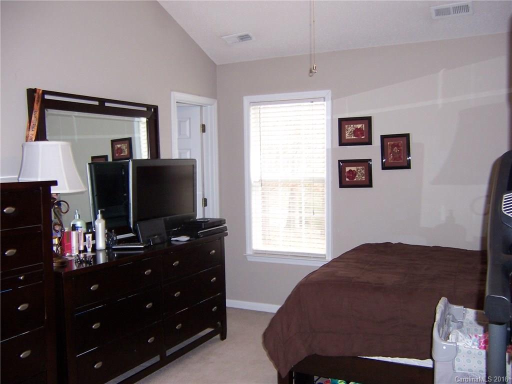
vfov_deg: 42.9
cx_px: 256
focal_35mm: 33
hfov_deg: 55.4
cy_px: 192
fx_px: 488
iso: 140
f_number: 2.8
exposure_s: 1/60
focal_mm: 5.5
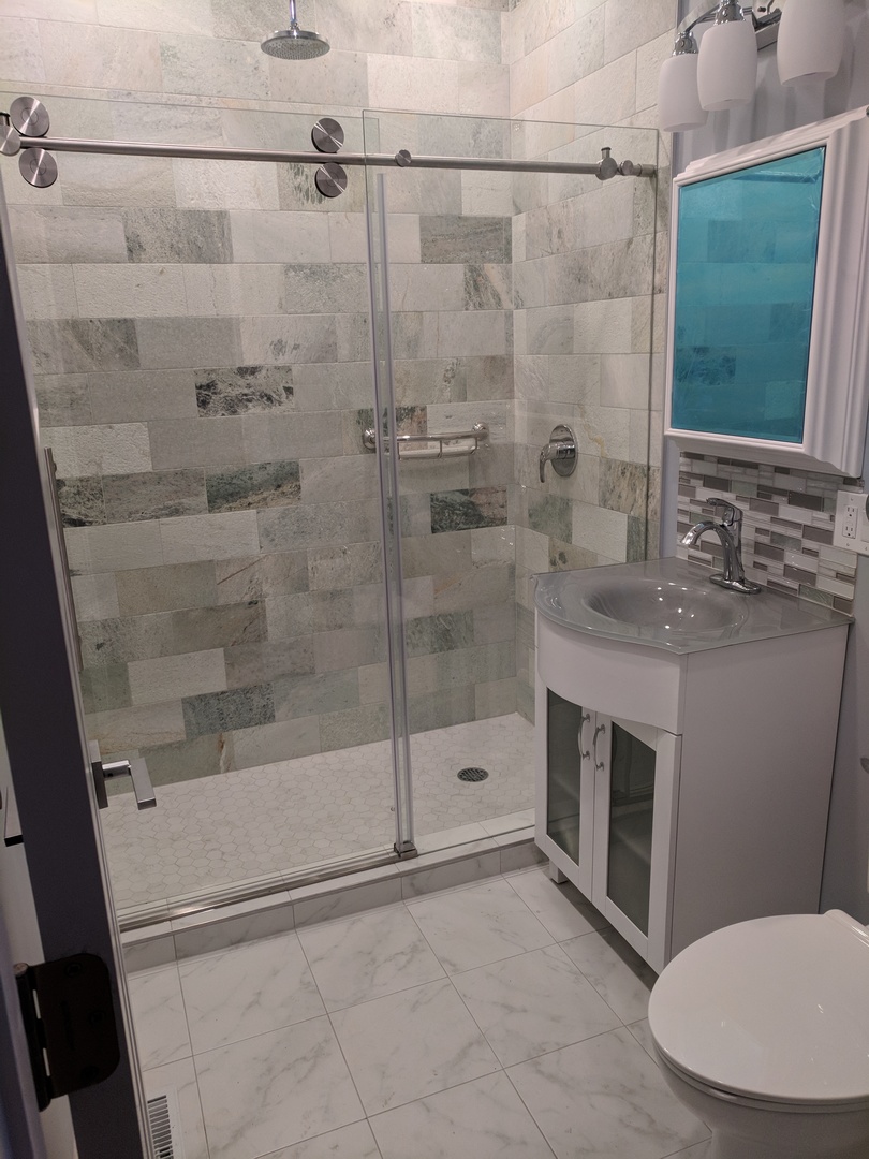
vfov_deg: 67.3
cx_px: 434
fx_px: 870
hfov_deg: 53.1
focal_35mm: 26
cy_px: 580
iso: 223
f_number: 2
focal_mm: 4.67
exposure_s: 1/120
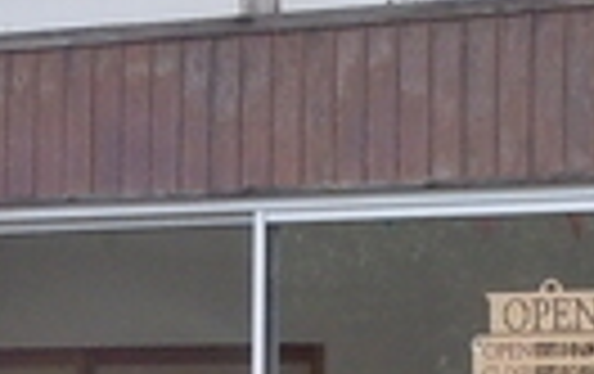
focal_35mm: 271
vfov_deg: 4.8
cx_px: 32
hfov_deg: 7.7
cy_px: 577
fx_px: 4395
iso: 160
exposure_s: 1/125
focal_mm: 5.9
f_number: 4
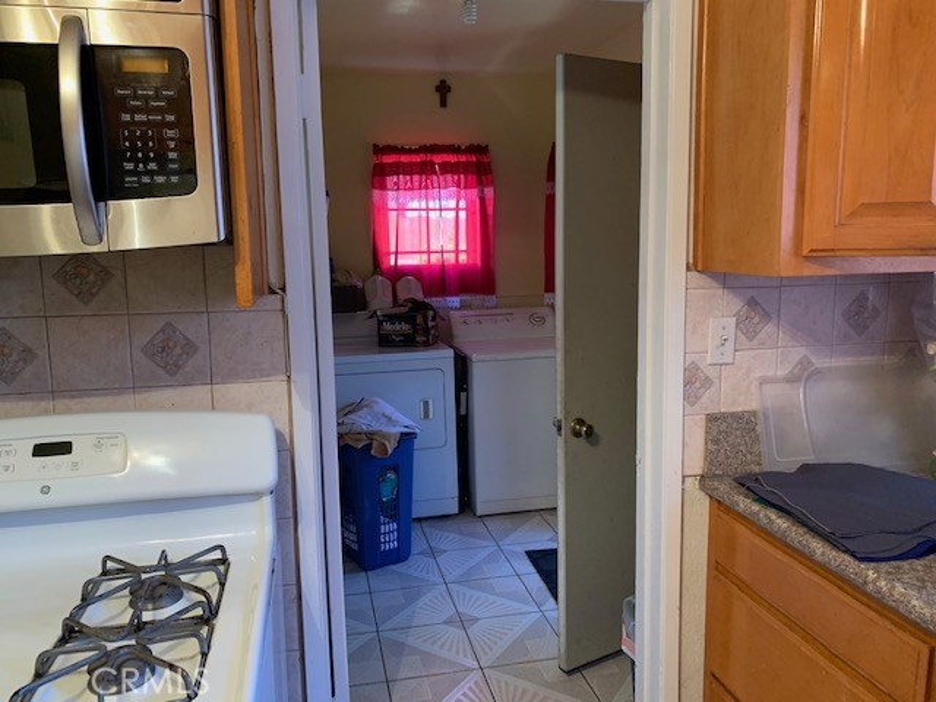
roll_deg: +0.7
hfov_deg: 67.3
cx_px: 468
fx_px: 703
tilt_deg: -6.5
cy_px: 351
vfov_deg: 53.1
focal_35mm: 26
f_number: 1.8
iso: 250
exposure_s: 1/60
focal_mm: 4.25
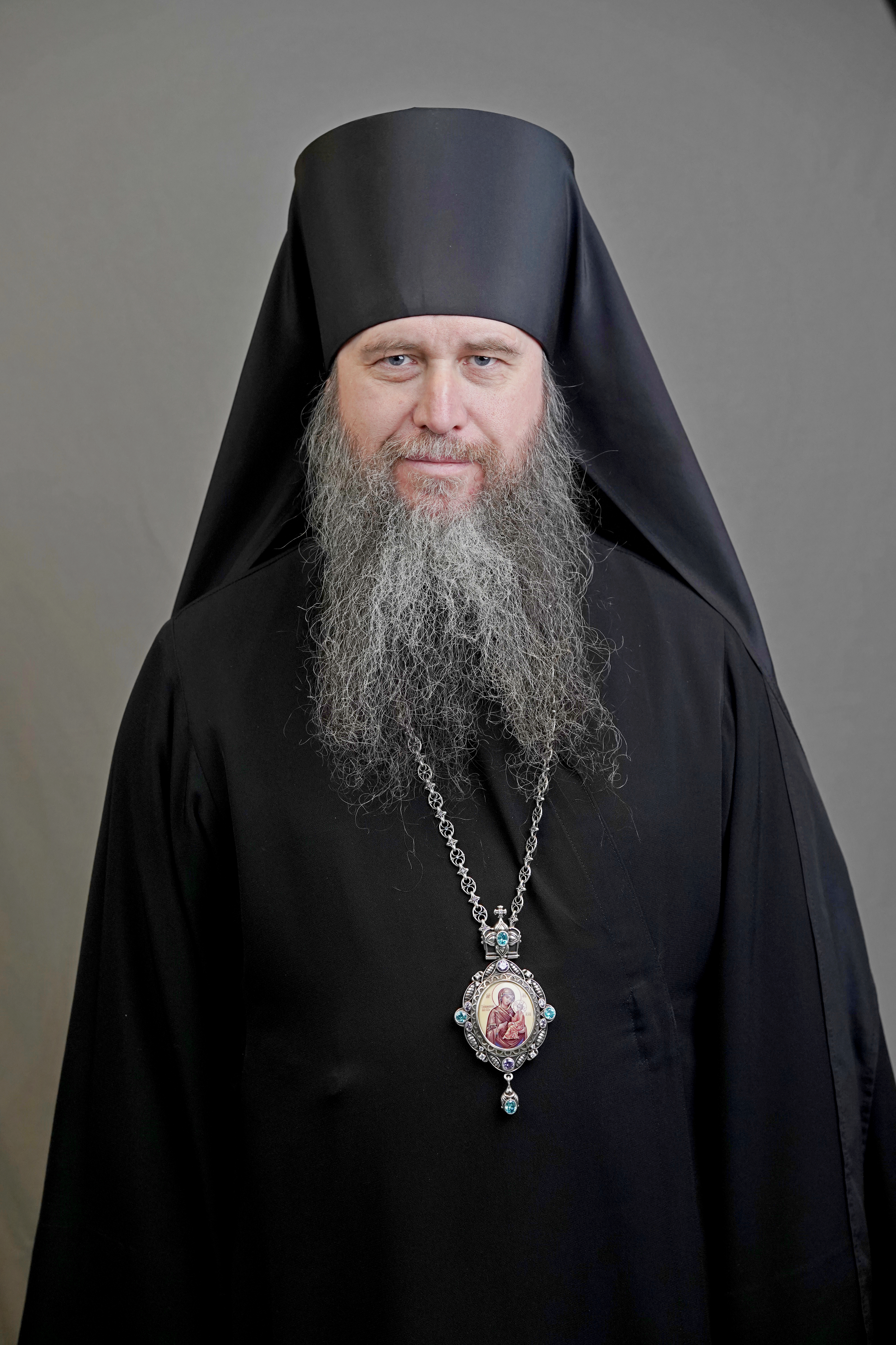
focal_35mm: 85
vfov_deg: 23.9
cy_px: 672
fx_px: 3173
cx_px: 448
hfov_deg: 16.1
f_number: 3.5
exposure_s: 1/100
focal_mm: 85
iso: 1000
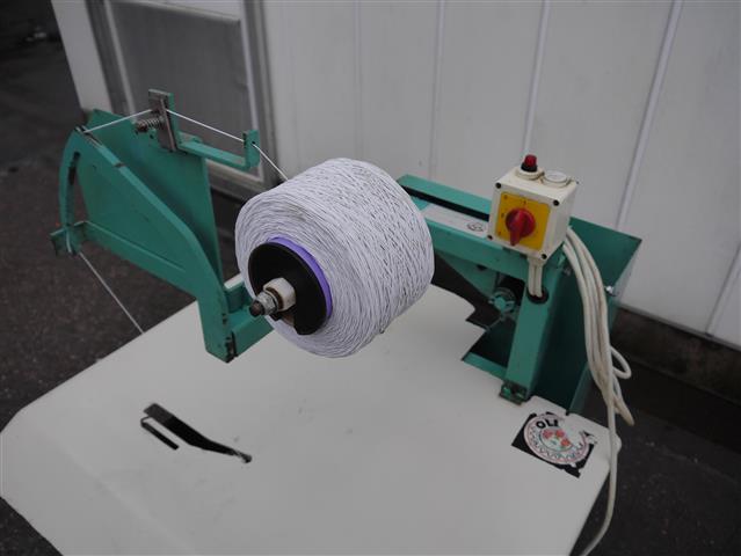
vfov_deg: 46.8
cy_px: 278
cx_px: 370
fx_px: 643
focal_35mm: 30
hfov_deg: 59.9
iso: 160
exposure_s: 1/60
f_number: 3.5
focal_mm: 15
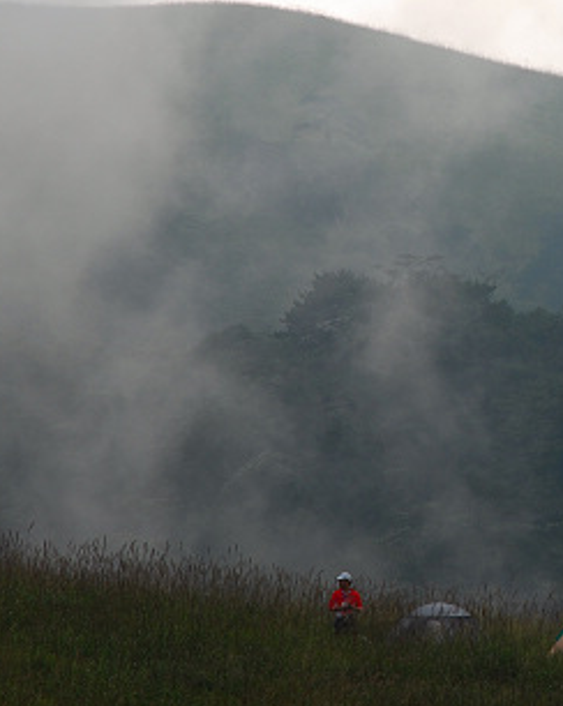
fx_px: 8182
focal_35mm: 392
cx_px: 602
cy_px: 276
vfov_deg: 4.9
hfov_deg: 3.9
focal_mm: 125
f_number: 8
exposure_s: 1/350
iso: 100
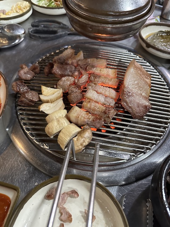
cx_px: 85
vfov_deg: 71.6
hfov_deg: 56.8
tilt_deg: -56.4
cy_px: 114
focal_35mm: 24
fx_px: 157
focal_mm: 6.86
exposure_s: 1/60
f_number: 1.78
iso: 800
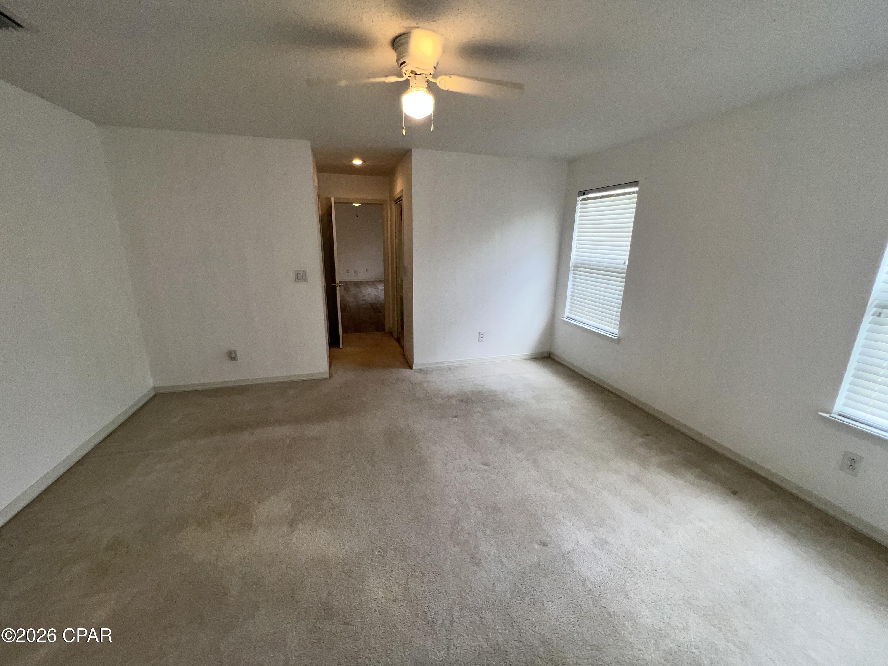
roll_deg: -0.5
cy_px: 333
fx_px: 333
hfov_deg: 106.2
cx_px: 444
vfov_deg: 89.9
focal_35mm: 13
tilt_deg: -14.8
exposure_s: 1/122
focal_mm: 1.57
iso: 40
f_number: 1.8
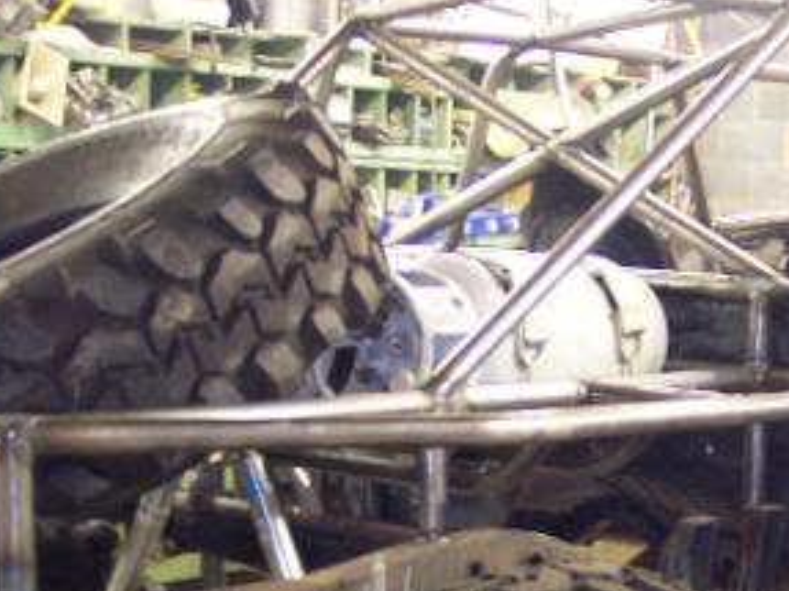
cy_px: 522
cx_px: 621
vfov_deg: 16.7
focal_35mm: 87
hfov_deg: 22.2
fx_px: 1982
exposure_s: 1/3
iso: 100
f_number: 2.8
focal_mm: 8
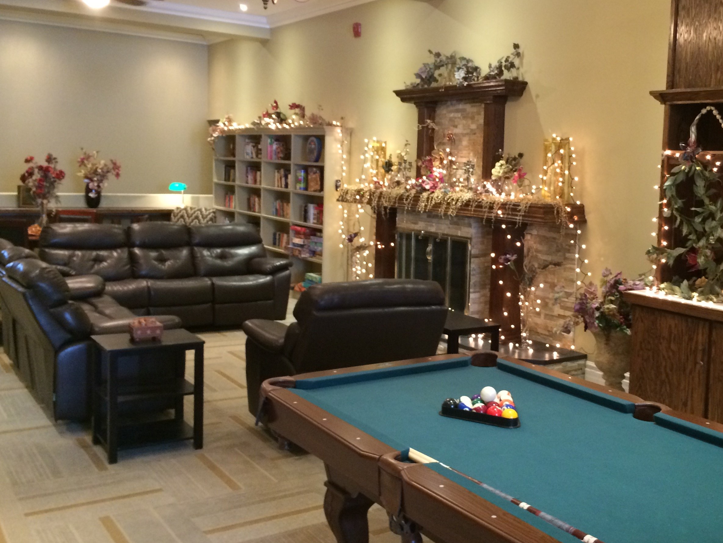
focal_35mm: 40
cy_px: 243
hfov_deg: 46.1
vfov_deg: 35.9
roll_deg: -2.2
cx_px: 479
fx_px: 836
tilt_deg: -5.1
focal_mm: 4.15
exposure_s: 1/17
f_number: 2.2
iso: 320
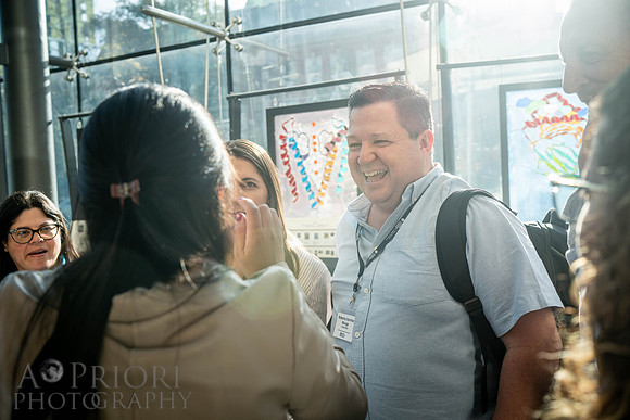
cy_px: 210
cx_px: 315
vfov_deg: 37.9
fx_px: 613
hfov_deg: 54.4
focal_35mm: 35
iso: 320
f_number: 4
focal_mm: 35
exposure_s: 1/400
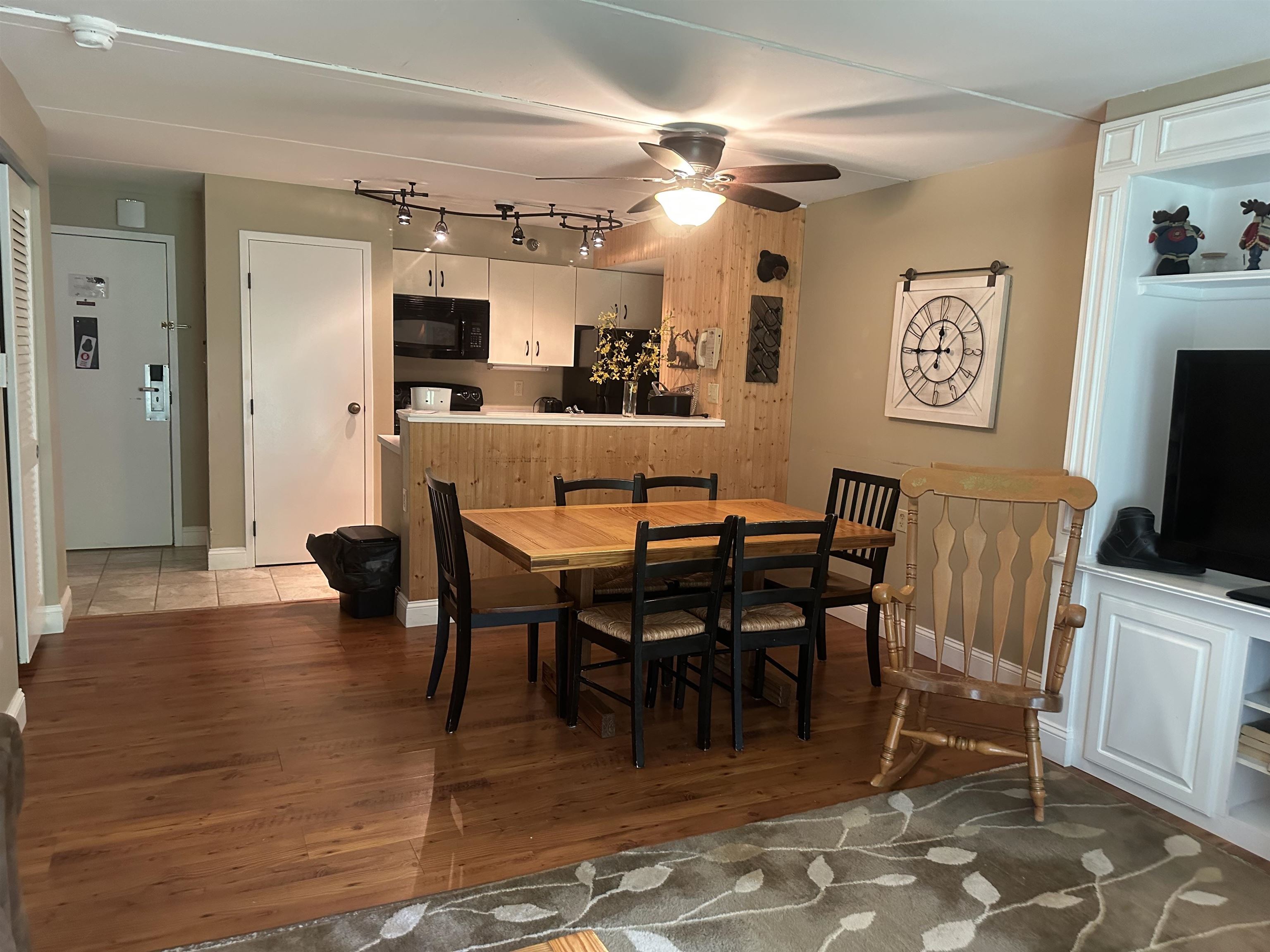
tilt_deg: -7.4
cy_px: 476
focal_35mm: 24
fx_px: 881
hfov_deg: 71.6
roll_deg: -1.8
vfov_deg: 56.8
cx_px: 635
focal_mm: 6.86
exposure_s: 1/60
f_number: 1.78
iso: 640
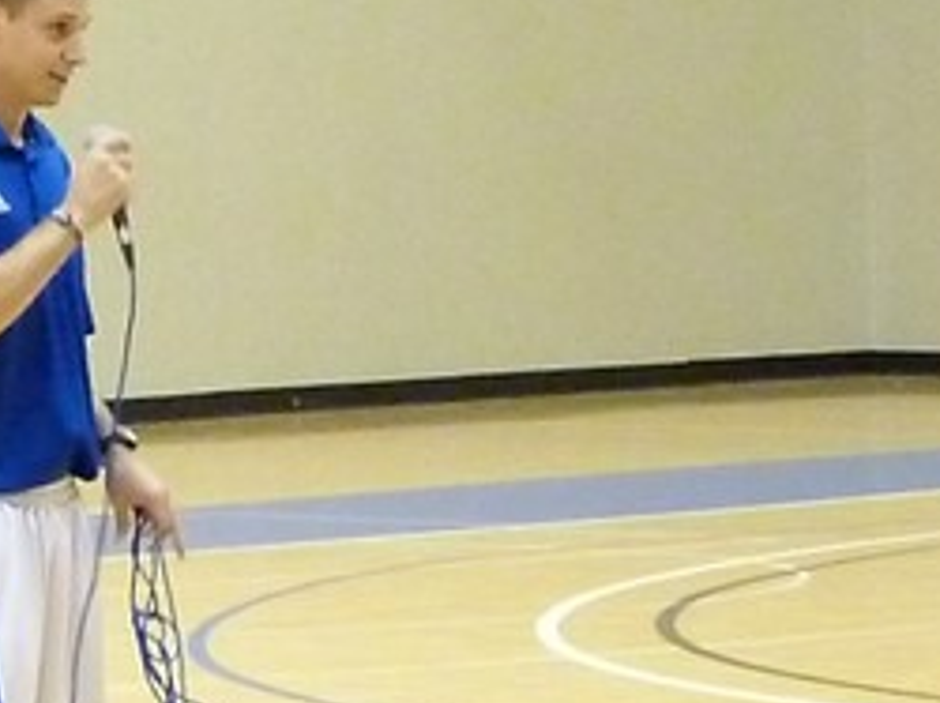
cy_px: 335
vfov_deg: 4.0
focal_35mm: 369
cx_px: 94
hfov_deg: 5.4
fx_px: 10011
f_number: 3.6
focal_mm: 25.9
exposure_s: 1/60
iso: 3200
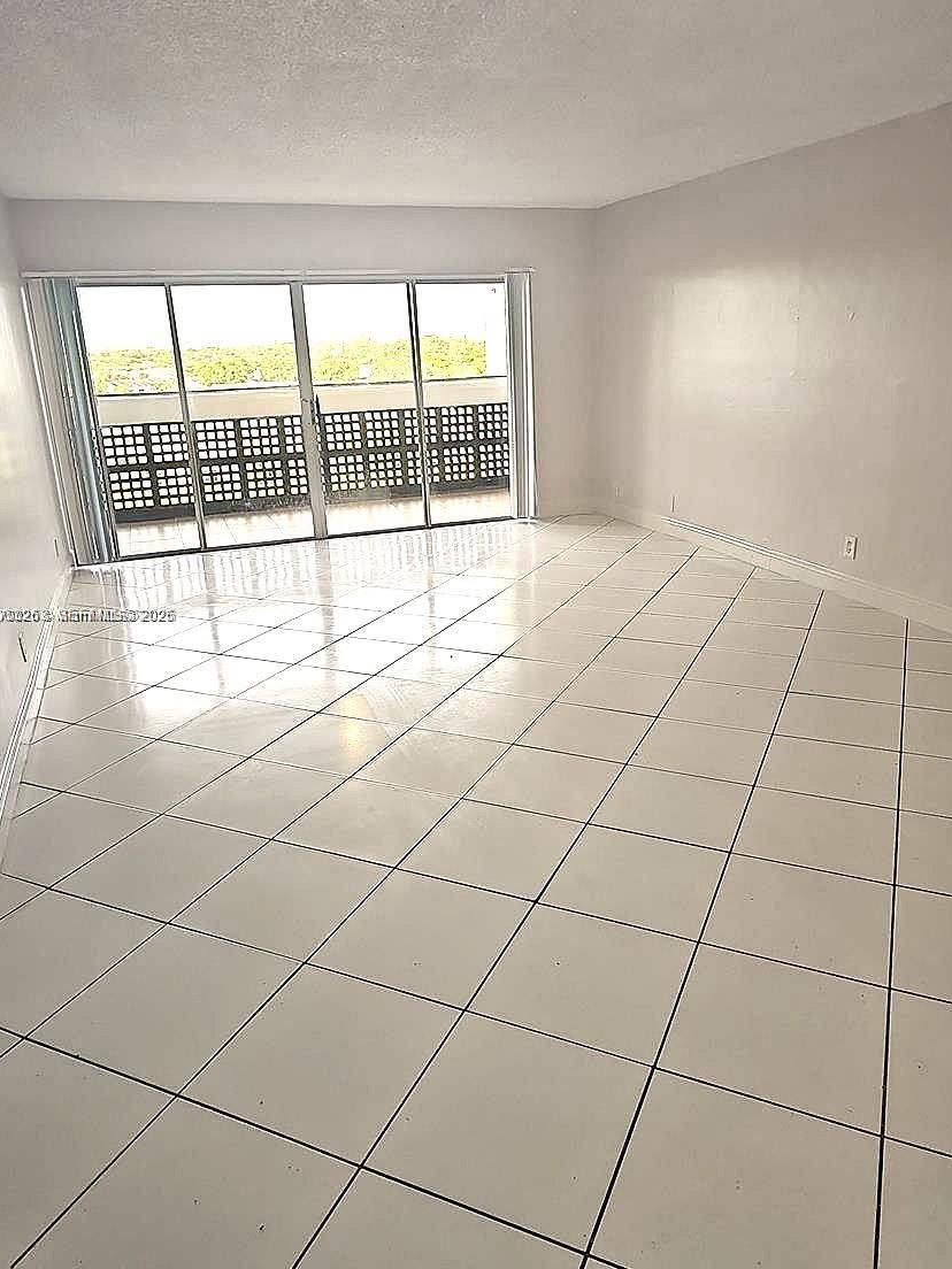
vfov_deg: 69.4
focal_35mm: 25
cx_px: 479
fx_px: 917
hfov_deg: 54.9
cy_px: 616
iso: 233
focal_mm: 6.3
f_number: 1.7
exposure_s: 1/59
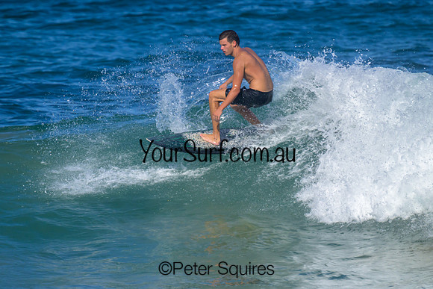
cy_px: 198
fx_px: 9269
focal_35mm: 770
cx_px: 213
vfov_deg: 1.8
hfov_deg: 2.7
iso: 800
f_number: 8
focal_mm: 560
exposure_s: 1/2000
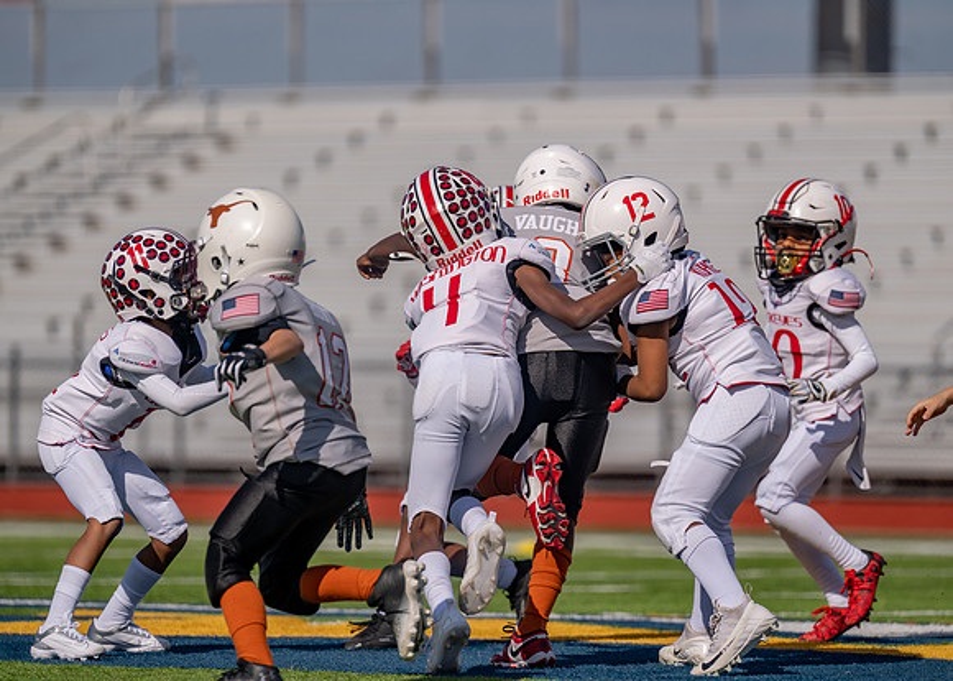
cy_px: 340
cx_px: 476
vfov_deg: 4.9
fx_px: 7939
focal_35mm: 293
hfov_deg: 6.9
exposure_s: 1/2500
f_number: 4
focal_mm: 280
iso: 100
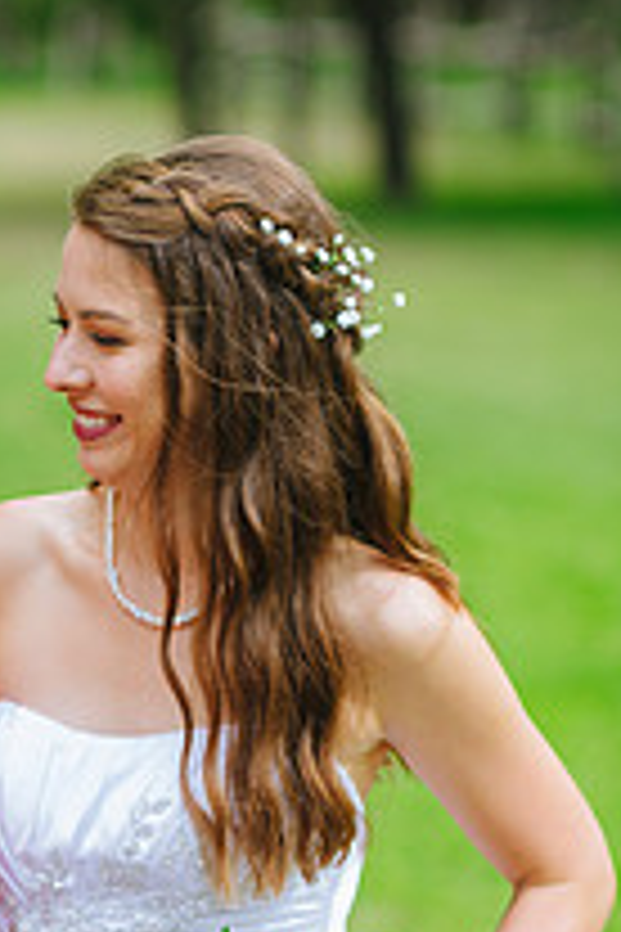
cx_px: 18
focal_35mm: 185
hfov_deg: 7.4
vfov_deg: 11.1
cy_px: 779
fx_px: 4787
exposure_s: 1/250
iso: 50
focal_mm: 85
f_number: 2.2
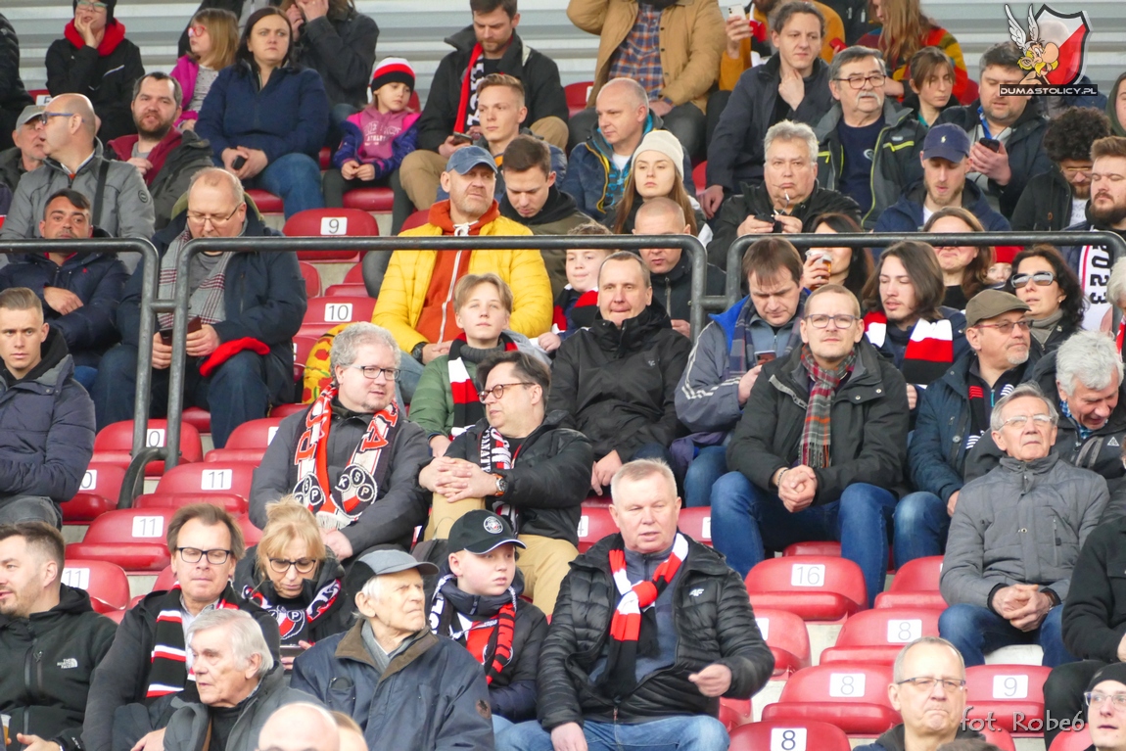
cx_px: 563
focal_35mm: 336
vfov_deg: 4.1
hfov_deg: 6.1
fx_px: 10510
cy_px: 376
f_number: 4
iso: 1250
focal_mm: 122.41
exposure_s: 1/250
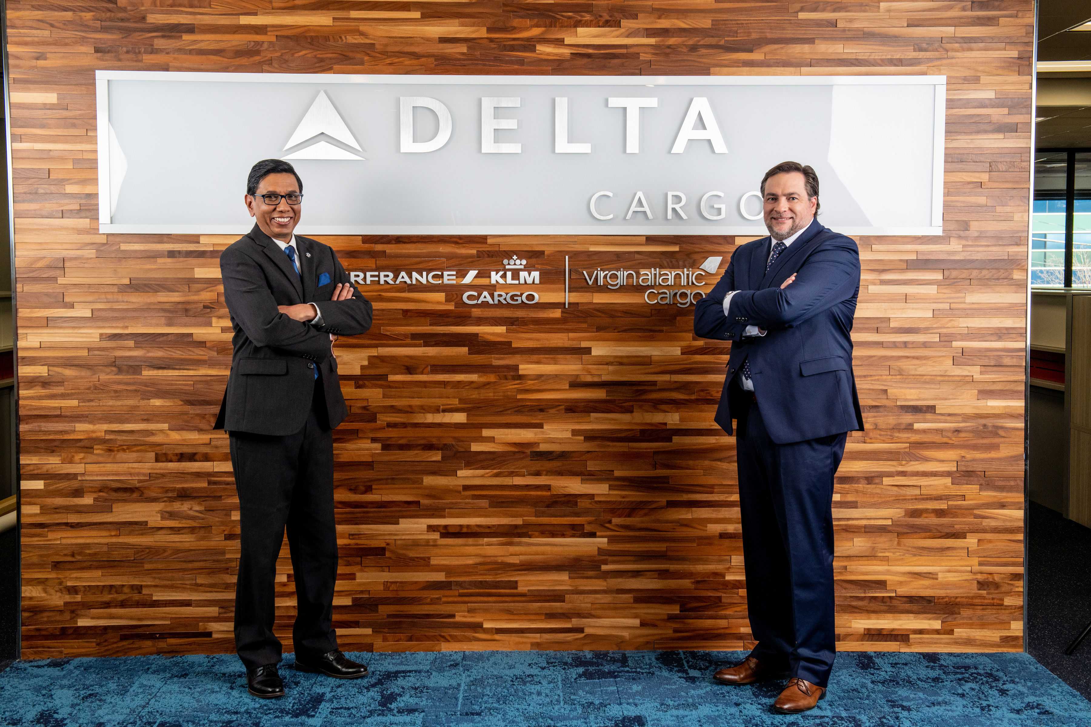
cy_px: 364
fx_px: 1455
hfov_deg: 41.1
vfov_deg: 28.1
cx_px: 546
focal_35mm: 48
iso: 400
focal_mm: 48
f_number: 10
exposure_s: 1/60
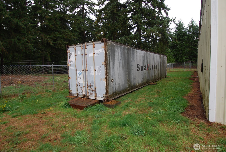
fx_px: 123
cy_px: 76
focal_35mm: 20
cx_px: 113
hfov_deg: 85.4
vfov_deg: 63.4
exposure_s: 1/125
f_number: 5.6
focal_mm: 13
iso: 125
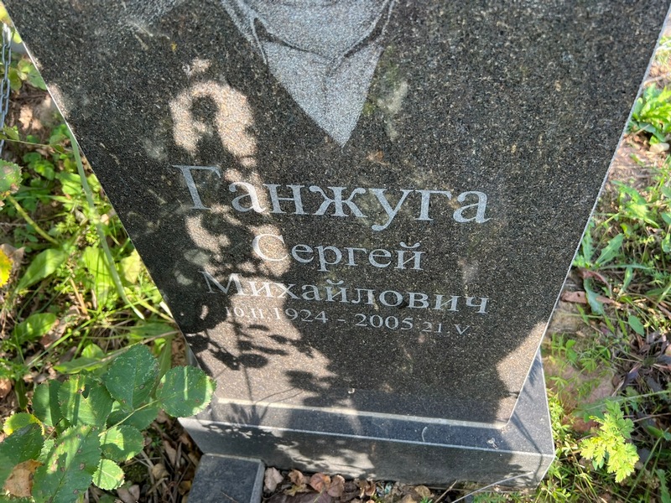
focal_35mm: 26
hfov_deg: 67.3
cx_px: 336
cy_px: 252
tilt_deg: -49.1
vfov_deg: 53.1
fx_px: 504
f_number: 1.5
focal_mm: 5.7
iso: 40
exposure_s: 1/158
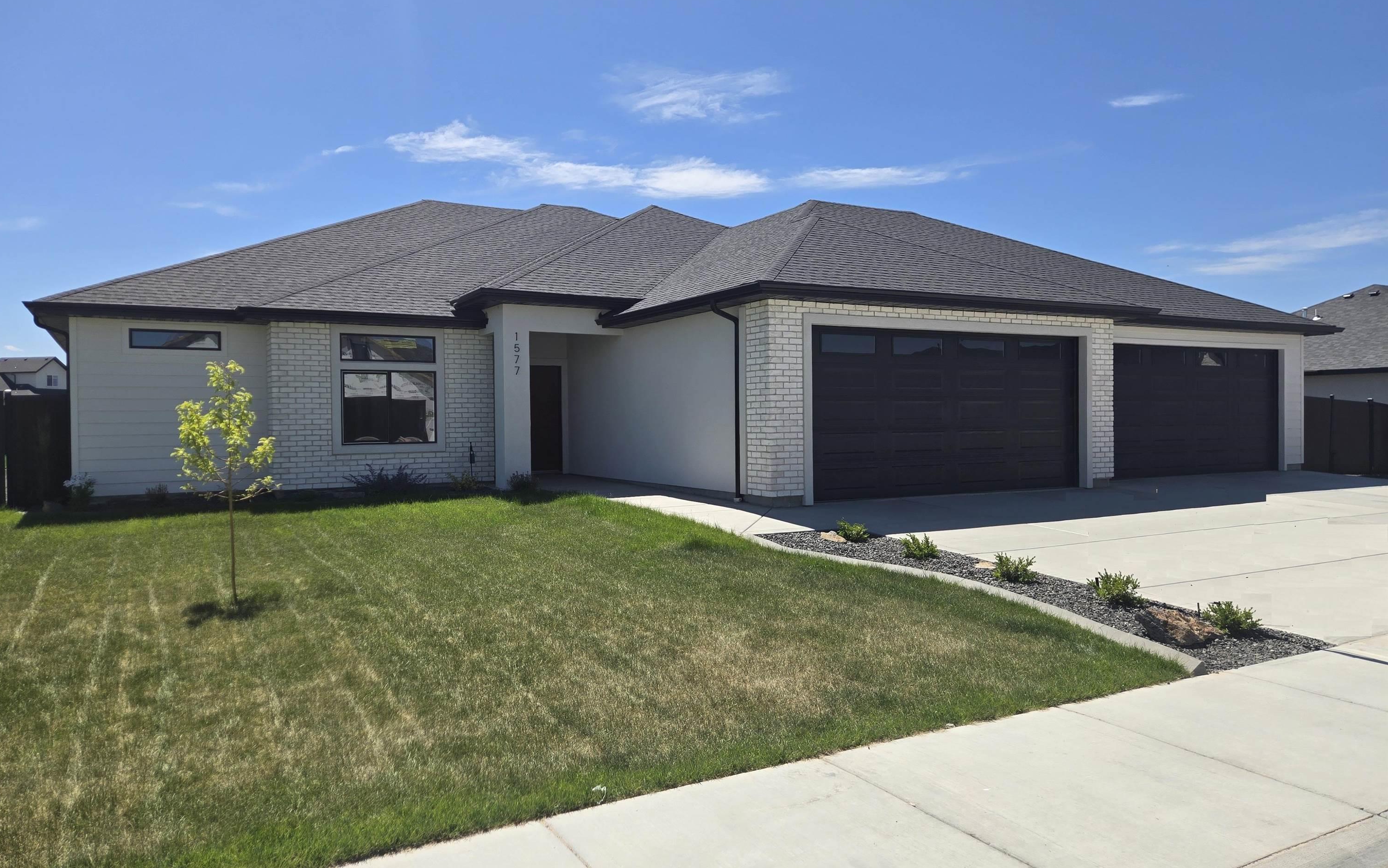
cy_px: 431
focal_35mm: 25
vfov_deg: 49.3
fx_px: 946
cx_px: 677
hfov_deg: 72.5
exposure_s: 1/2537
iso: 25
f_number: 1.8
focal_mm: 5.4
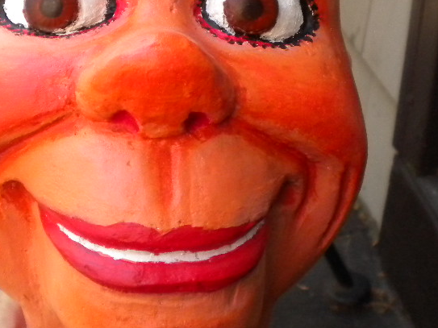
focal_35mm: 66
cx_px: 137
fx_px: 835
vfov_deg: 22.1
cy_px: 93
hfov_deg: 29.1
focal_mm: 6.3
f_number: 3.1
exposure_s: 1/450
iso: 400
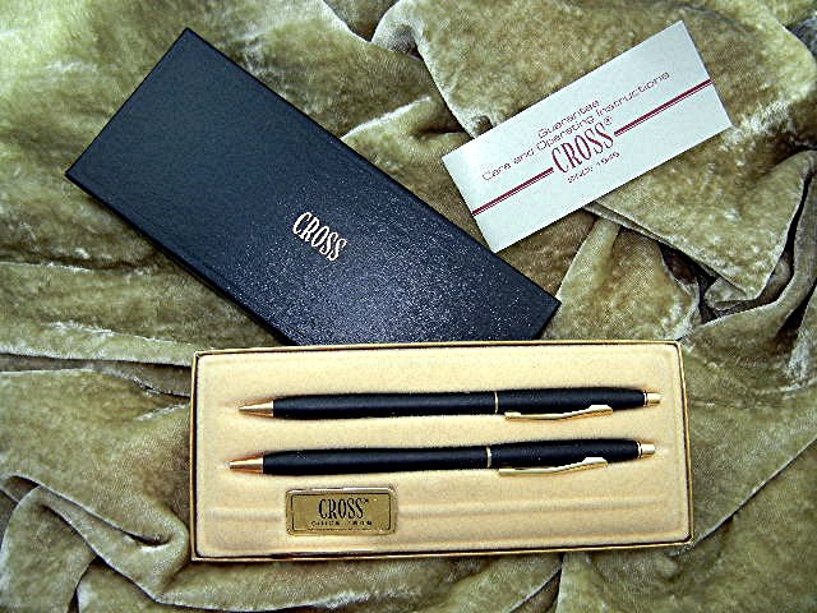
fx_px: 708
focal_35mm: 30
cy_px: 306
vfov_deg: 46.8
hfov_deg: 60.0
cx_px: 408
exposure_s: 1/30
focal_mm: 5.4
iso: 203
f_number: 3.5
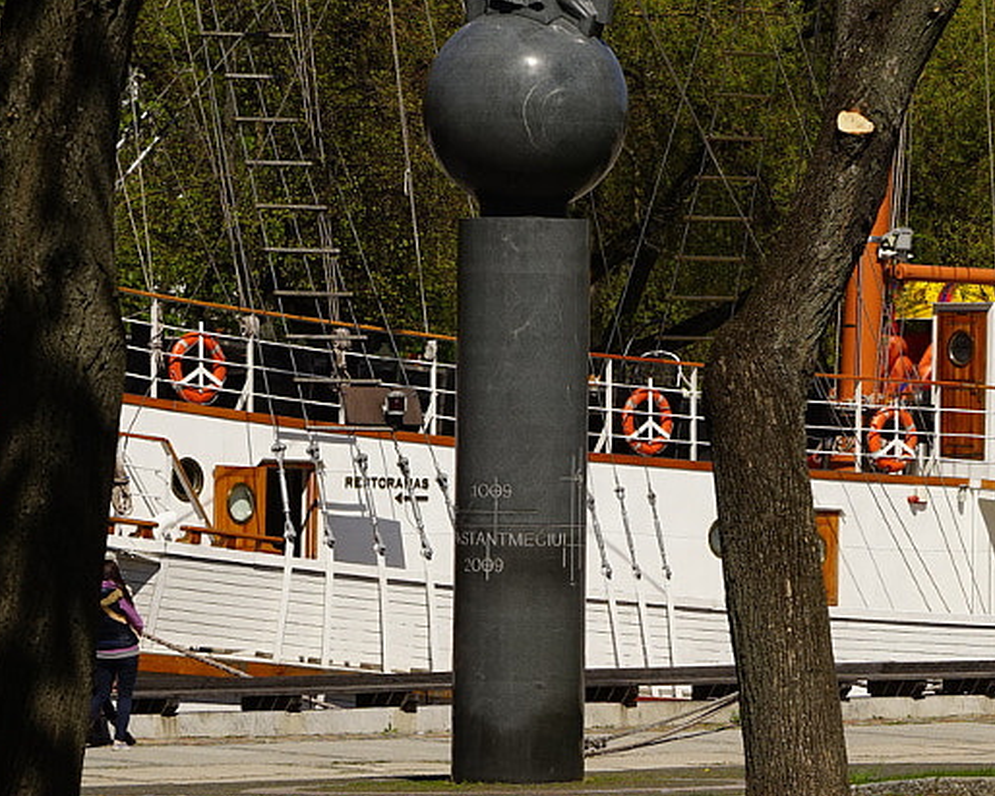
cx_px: 1059
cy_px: 385
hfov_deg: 7.3
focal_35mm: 263
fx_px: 7743
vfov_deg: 5.9
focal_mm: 90
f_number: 8
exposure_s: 1/500
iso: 100
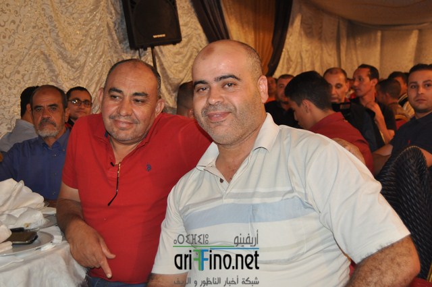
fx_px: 539
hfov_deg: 43.7
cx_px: 216
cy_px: 144
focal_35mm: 45
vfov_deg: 29.8
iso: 800
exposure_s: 1/60
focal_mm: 30
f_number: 4.2
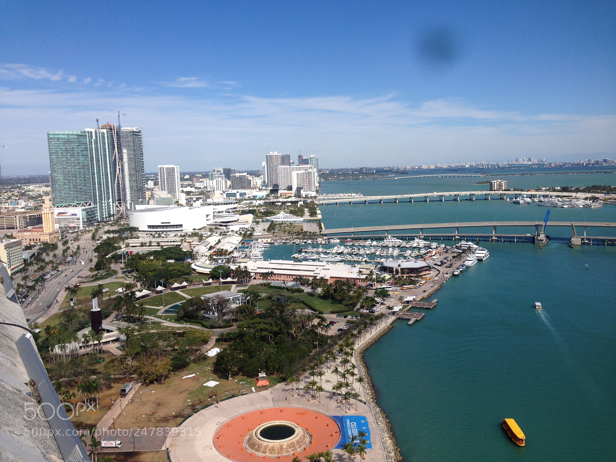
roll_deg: +0.5
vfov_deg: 42.9
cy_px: 231
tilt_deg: -8.7
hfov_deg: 55.4
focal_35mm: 33
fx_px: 587
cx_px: 308
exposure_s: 1/2710
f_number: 2.4
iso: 50
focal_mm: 4.12
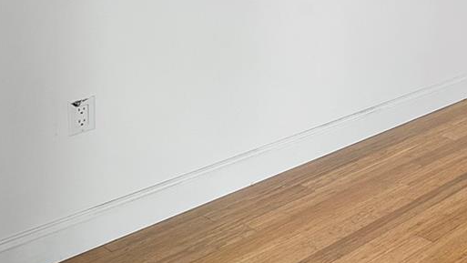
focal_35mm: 49
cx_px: 657
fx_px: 607
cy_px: -128
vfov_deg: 20.9
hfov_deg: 29.9
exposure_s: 1/13
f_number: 11
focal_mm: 10
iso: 160
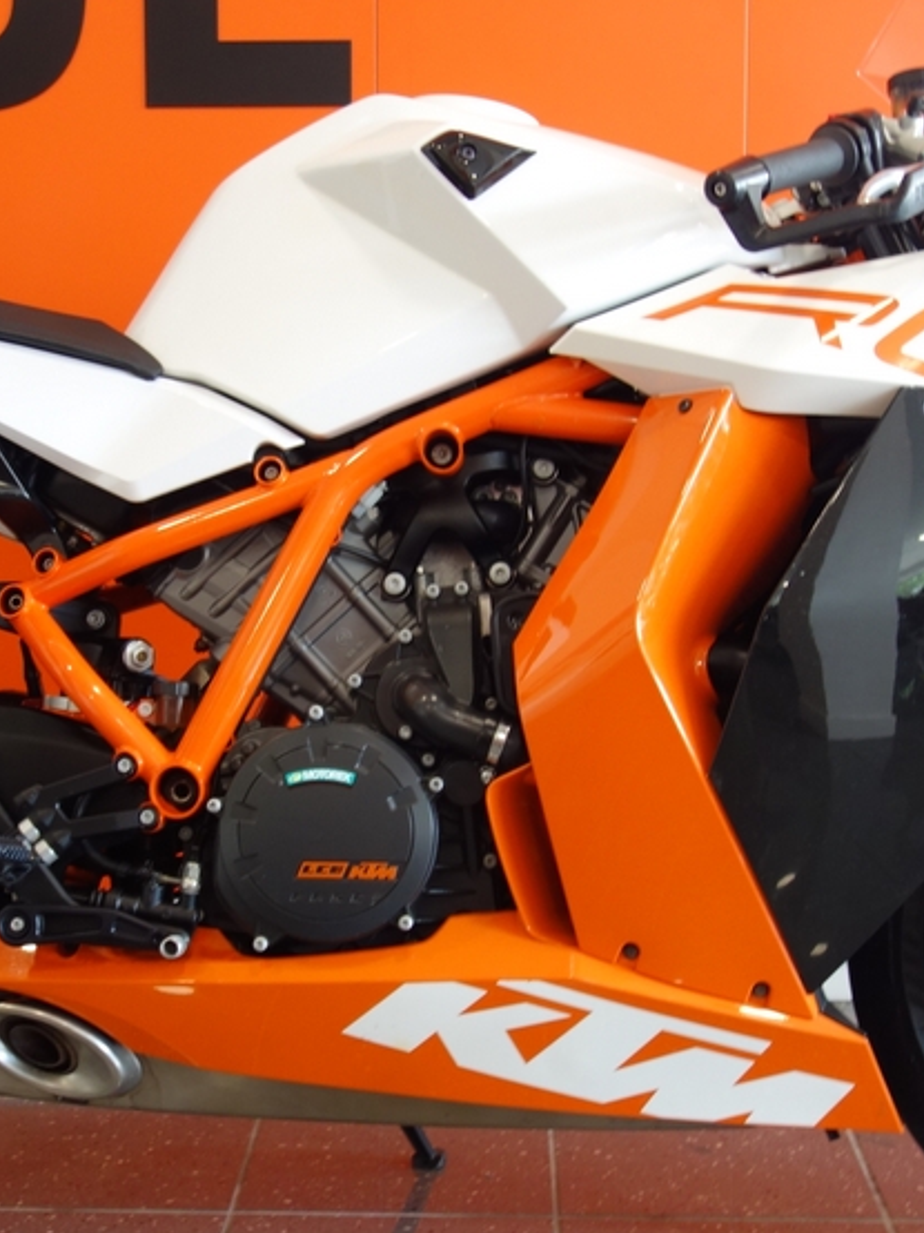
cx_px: 379
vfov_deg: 30.7
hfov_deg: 23.2
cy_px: 585
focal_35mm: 63
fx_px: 2244
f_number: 1.8
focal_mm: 10.4
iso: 125
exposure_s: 1/50
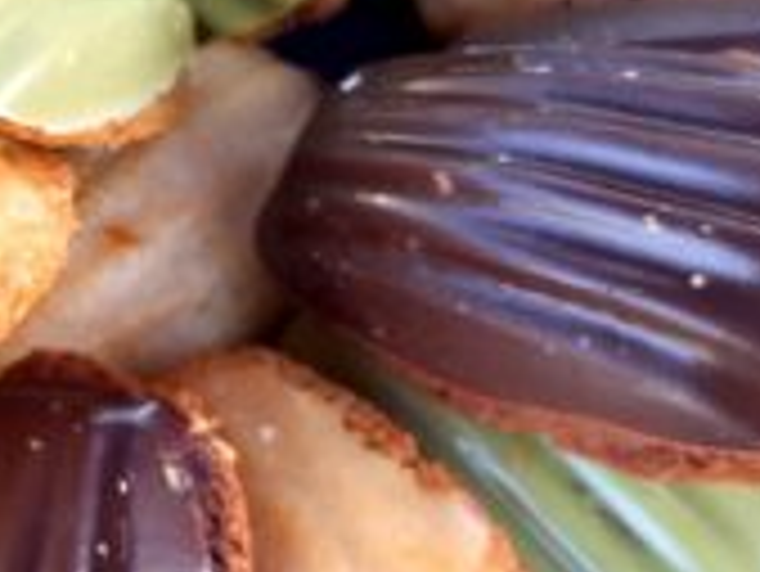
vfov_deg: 17.4
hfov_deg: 22.0
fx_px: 1868
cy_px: 221
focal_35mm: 85
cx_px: -22
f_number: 1.8
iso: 25
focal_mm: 5.23
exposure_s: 1/33
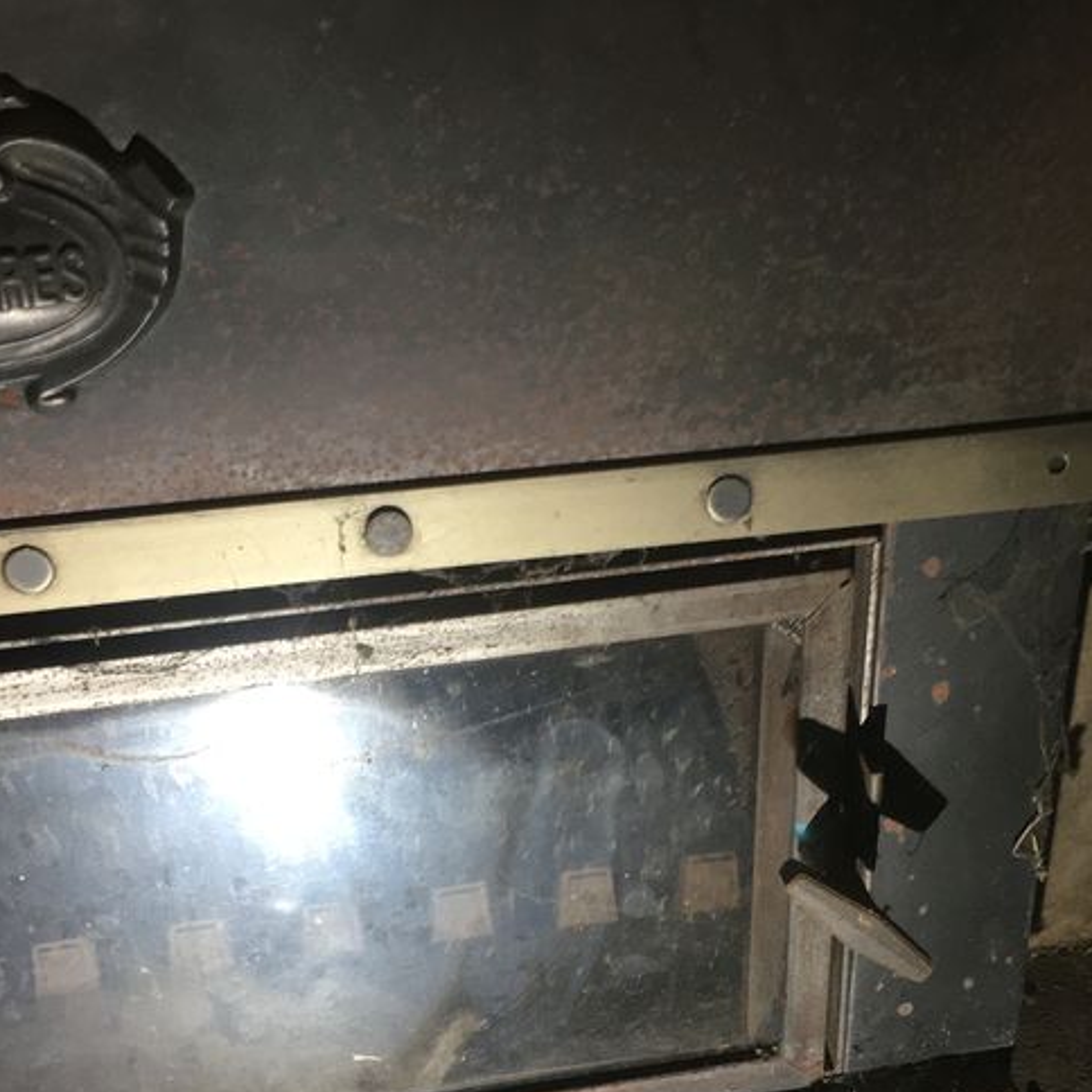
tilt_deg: -34.9
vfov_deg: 31.7
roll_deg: +3.0
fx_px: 1892
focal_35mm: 53
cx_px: 544
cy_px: 792
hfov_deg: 32.2
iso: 125
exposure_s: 1/33
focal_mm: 4.15
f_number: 2.2
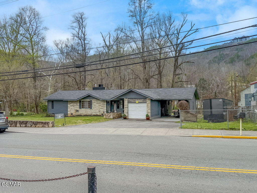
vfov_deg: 56.8
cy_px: 96
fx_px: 178
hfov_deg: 71.6
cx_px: 128
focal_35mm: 24
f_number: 1.8
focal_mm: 6.76
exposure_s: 1/1100
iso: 80
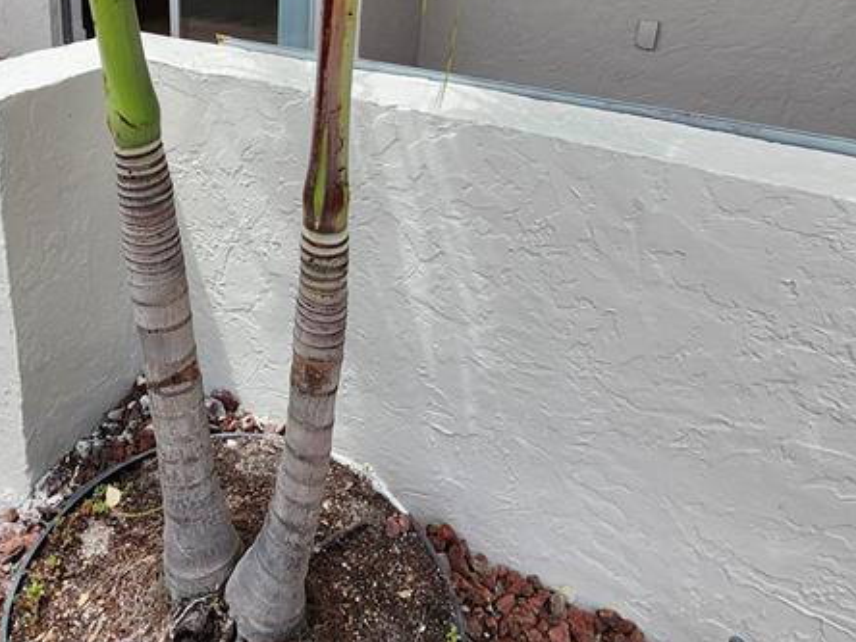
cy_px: 123
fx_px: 742
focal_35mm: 30
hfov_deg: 57.7
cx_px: 241
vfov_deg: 44.4
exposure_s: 1/1114
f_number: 2.2
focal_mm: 1.74
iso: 40
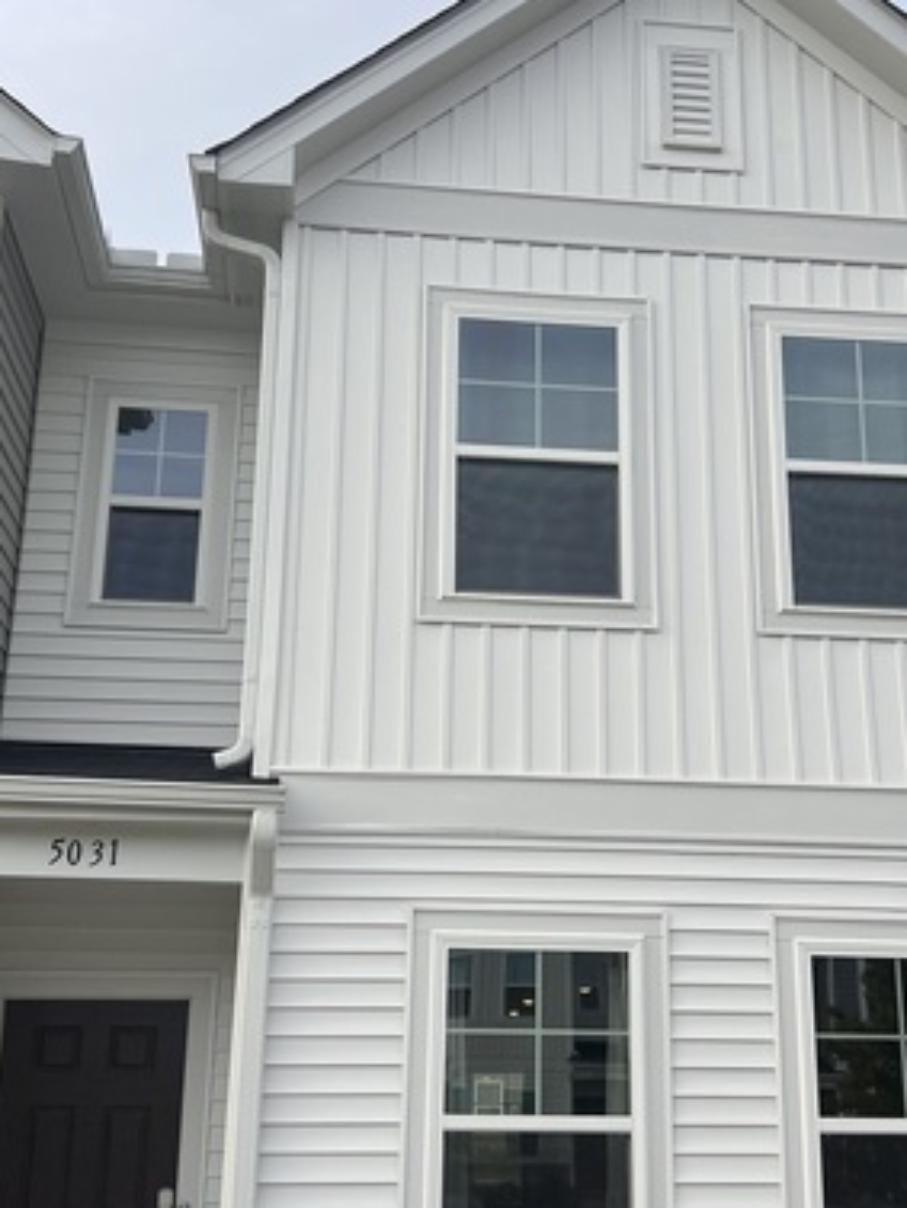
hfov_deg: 31.5
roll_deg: +0.7
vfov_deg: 41.2
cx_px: 532
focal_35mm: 46
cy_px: 607
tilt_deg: +19.9
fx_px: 1606
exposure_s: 1/2123
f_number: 1.5
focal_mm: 5.7
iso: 50
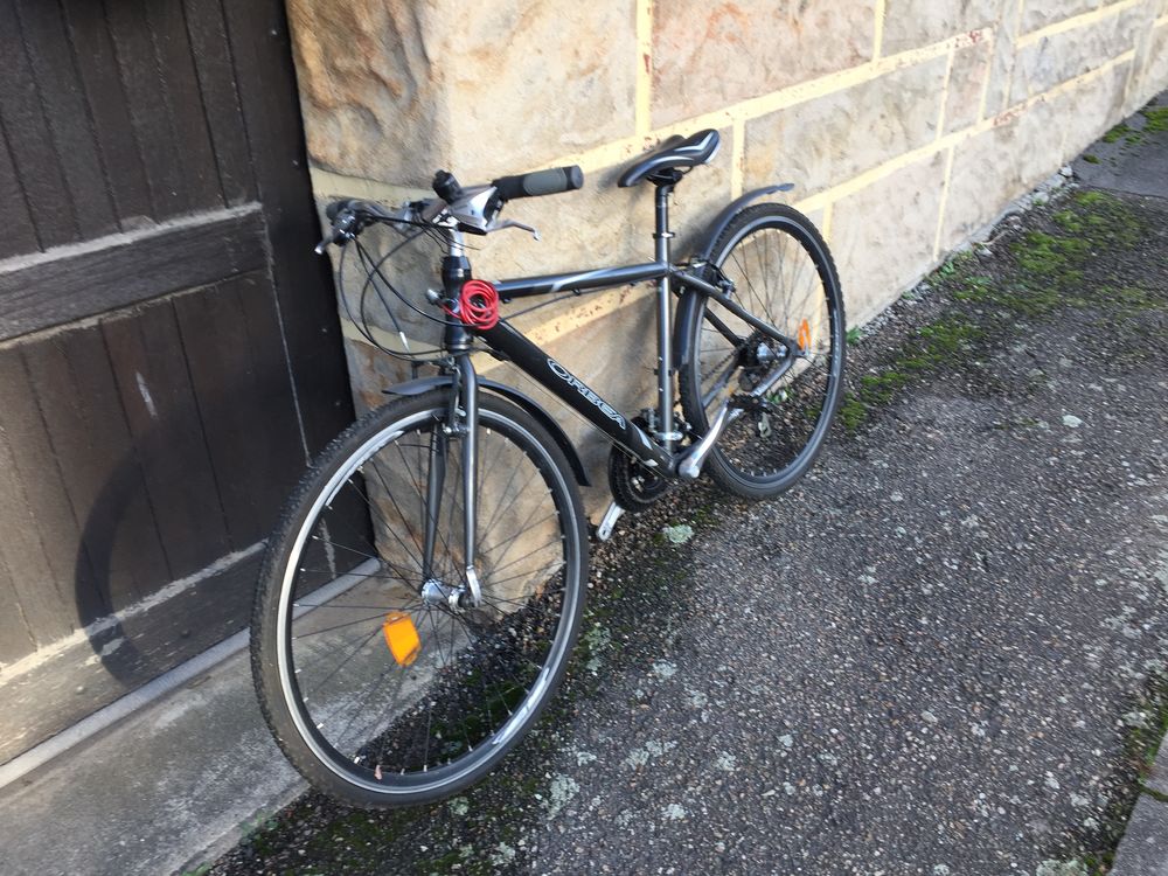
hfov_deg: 61.7
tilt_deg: -29.9
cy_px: 438
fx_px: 979
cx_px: 584
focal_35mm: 29
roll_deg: +2.2
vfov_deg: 48.2
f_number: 2.2
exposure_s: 1/103
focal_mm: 4.15
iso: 32
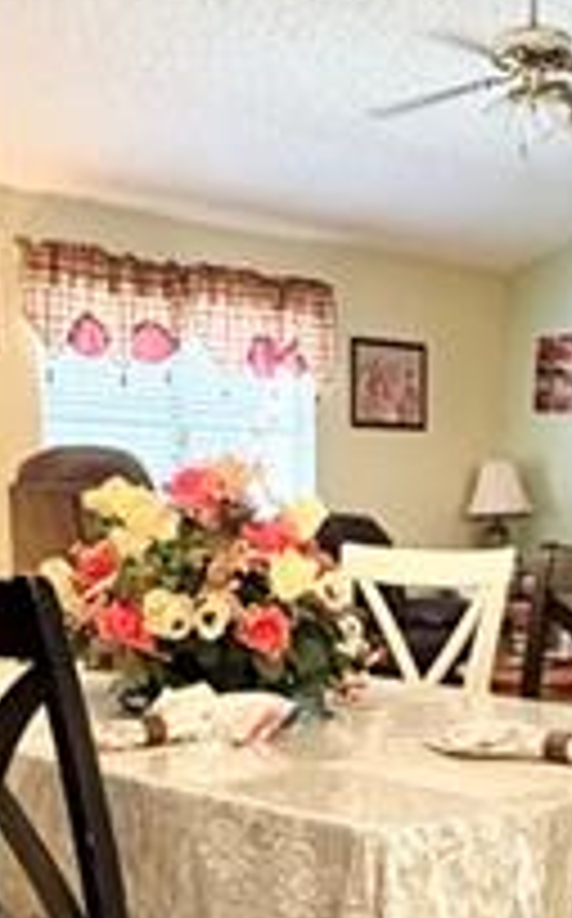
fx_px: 1401
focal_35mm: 56
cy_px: 864
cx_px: 387
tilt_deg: -14.5
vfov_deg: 33.9
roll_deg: -0.7
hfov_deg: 23.0
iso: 1000
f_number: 2.2
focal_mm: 2.22
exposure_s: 1/40
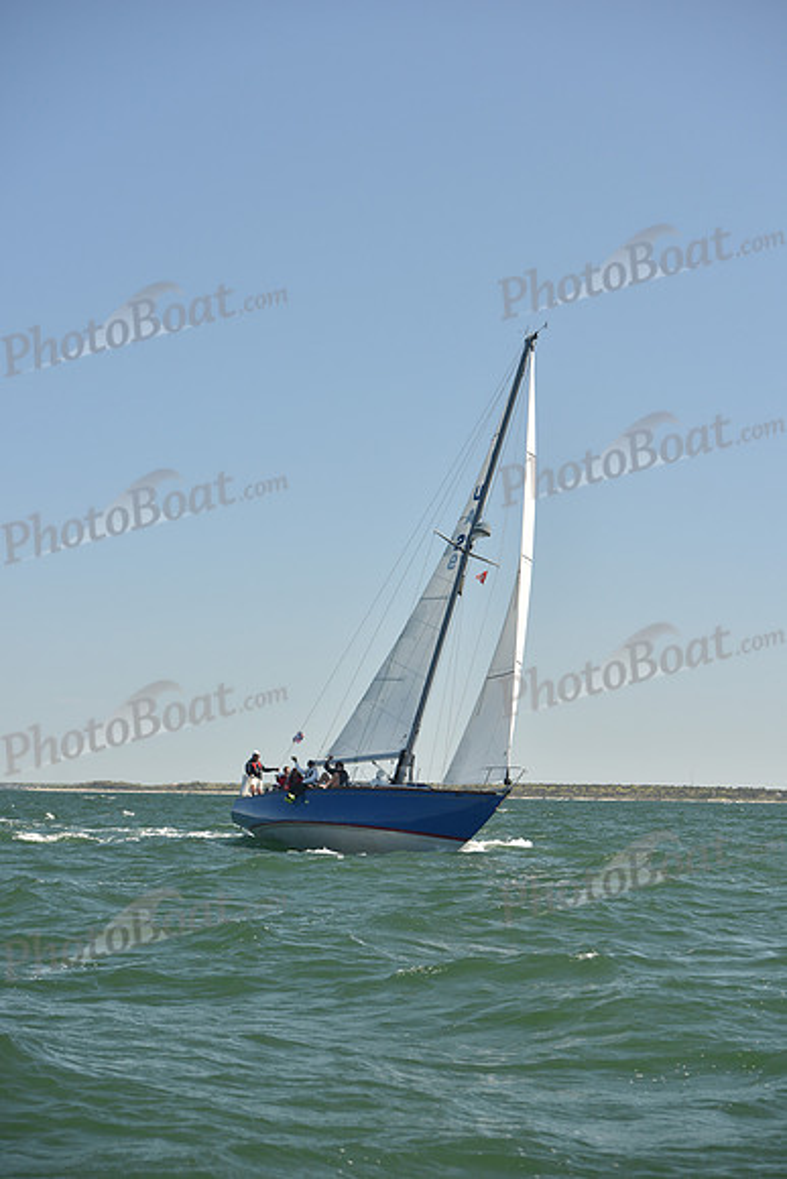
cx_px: 394
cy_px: 590
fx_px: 2294
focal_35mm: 70
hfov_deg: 19.5
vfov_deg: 28.8
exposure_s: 1/800
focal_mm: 70
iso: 250
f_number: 5
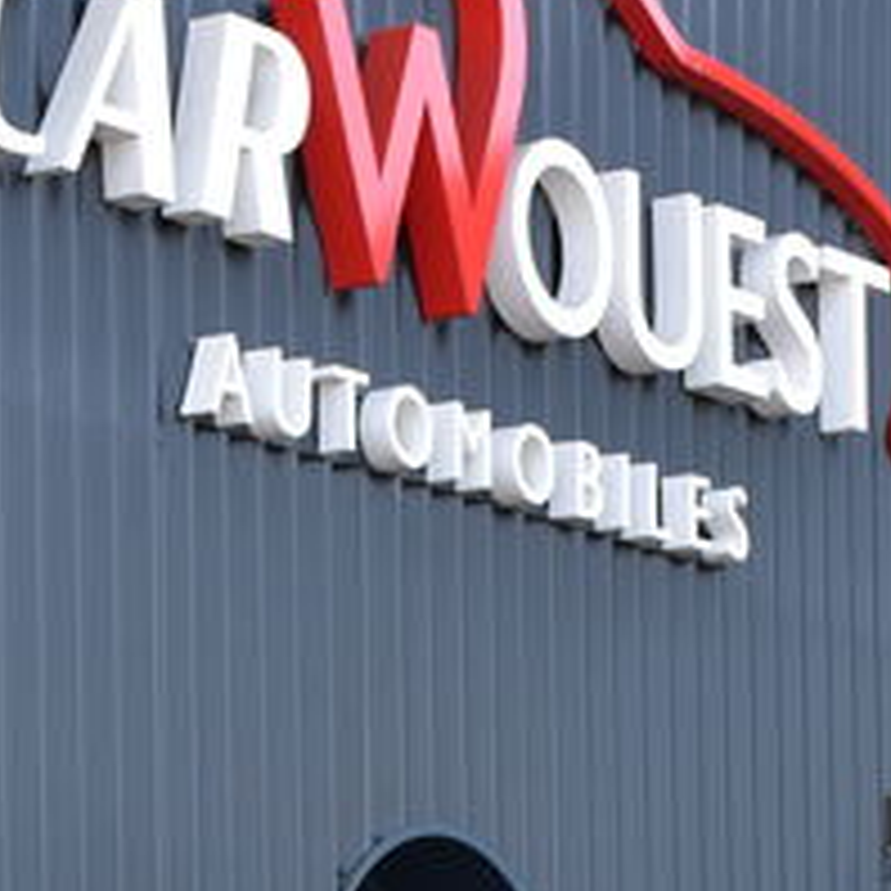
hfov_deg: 9.9
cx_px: -153
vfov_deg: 9.8
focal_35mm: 174
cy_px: 1222
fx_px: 5071
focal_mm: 27
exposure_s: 1/125
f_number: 9
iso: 400
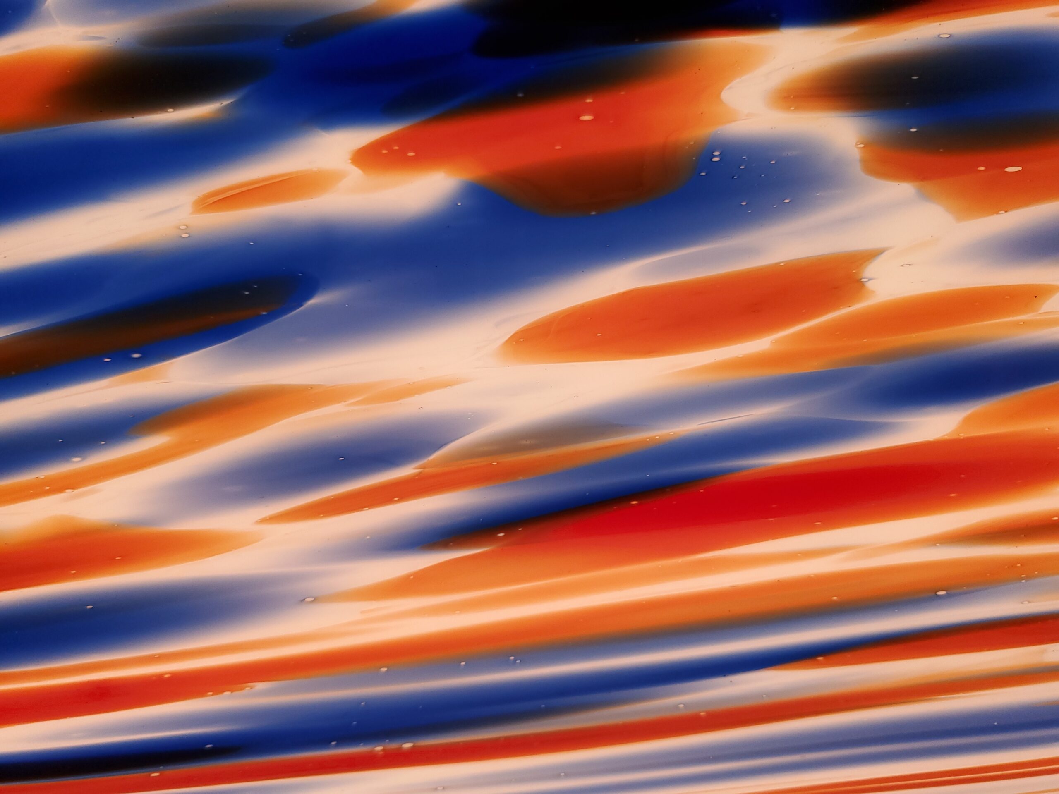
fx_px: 795
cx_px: 530
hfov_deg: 67.3
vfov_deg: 53.1
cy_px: 397
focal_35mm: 26
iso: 80
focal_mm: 4.3
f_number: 1.5
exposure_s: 1/180
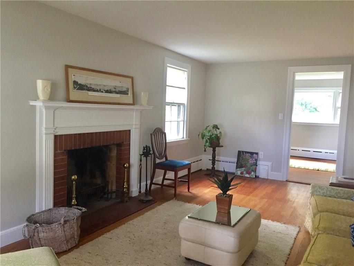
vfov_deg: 48.2
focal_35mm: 29
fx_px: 297
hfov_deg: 61.7
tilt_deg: -7.7
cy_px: 133
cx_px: 177
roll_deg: -0.9
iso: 160
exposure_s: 1/30
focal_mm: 4.15
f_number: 2.2
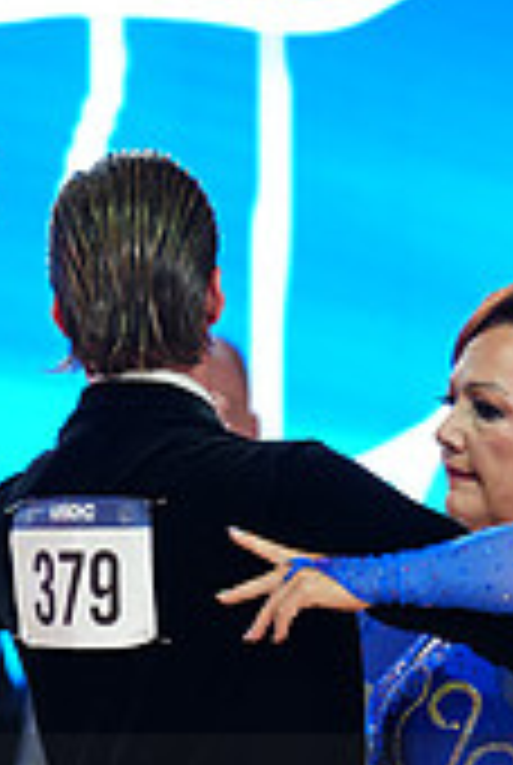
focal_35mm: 681
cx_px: 340
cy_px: 886
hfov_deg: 2.0
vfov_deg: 3.0
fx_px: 14496
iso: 640
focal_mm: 200
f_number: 2.8
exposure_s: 1/400
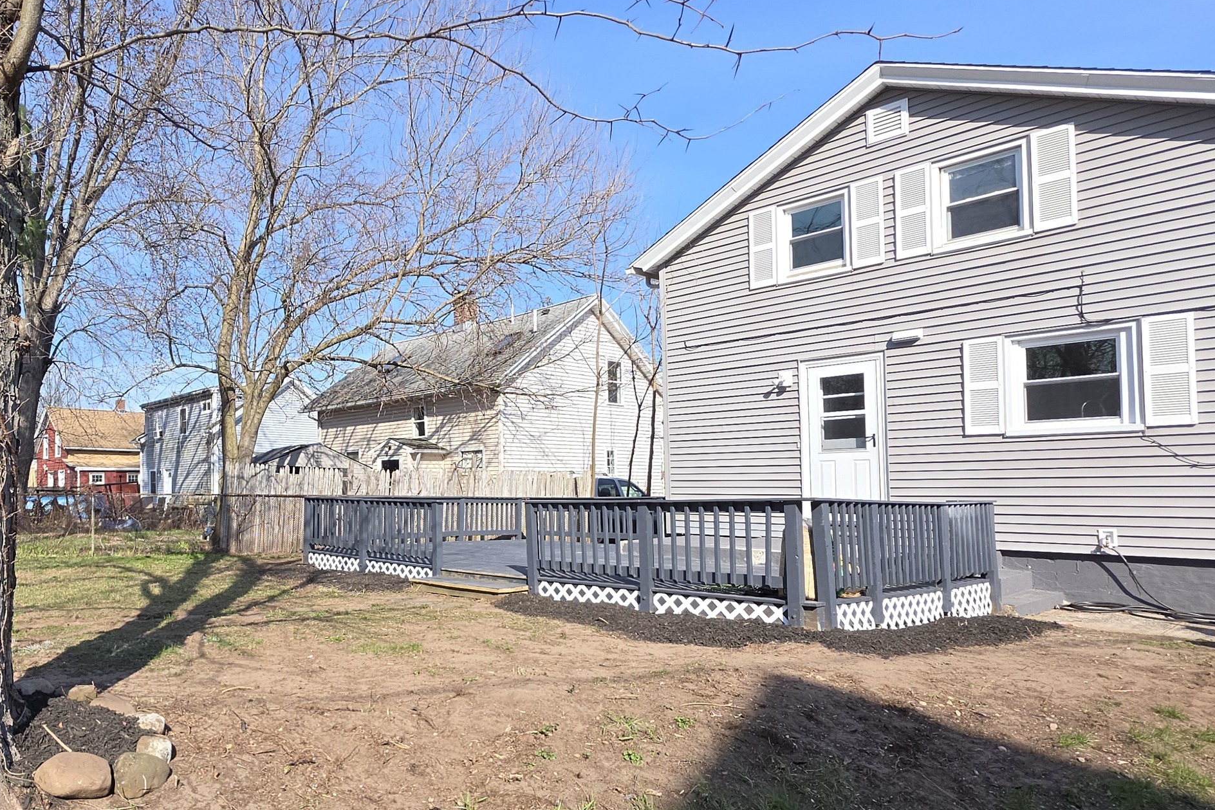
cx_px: 361
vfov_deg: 57.0
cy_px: 464
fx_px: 743
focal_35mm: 22
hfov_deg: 74.9
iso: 20
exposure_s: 1/571
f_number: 1.9
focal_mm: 2.2
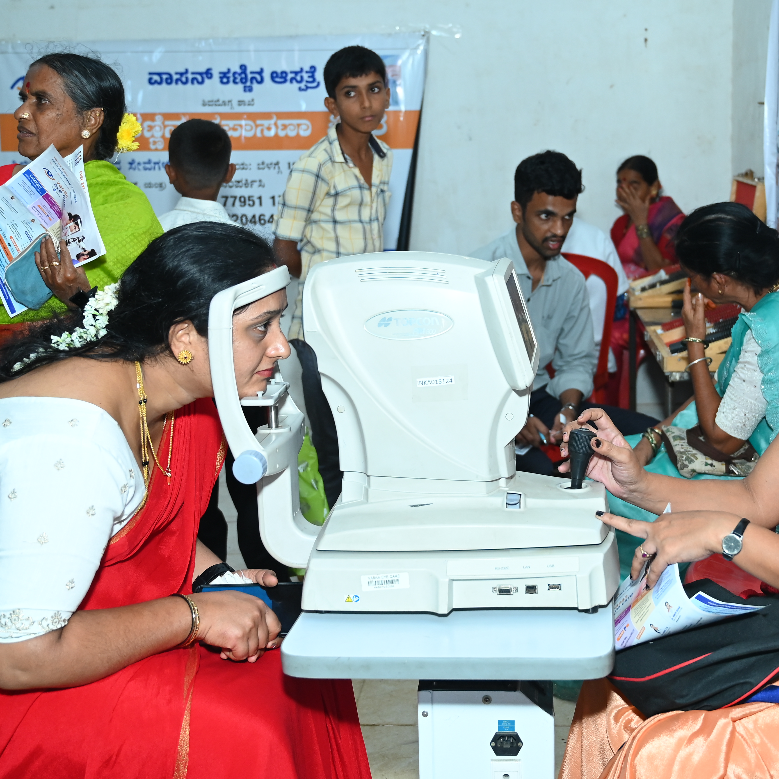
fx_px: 1324
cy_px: 332
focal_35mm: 52
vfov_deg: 32.7
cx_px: 503
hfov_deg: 32.6
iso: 800
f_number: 4
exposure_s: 1/160
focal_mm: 35
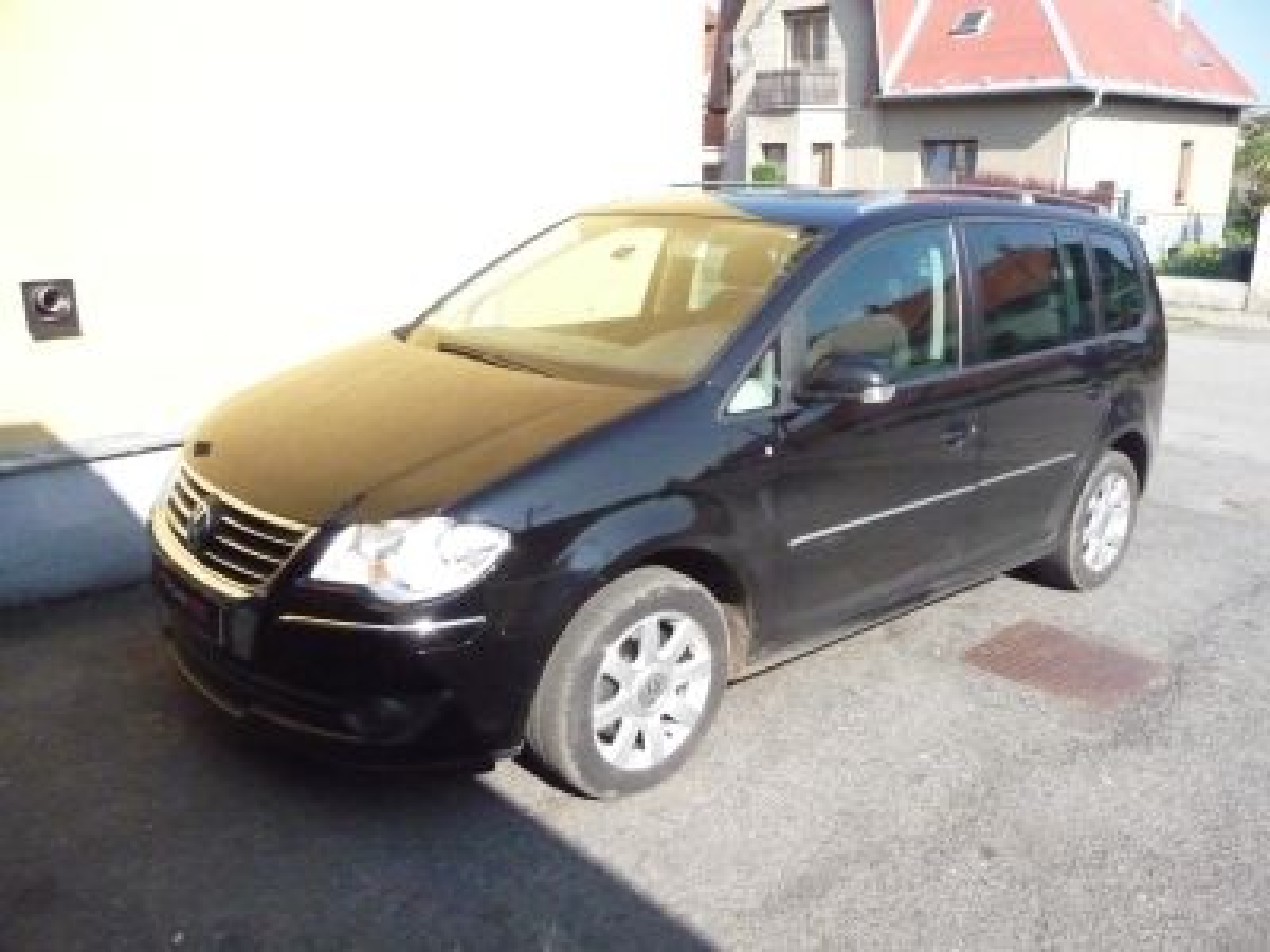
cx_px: 635
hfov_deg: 63.4
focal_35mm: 28
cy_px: 476
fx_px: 1027
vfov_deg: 49.7
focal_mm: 4.7
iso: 1600
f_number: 8
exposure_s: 1/1300
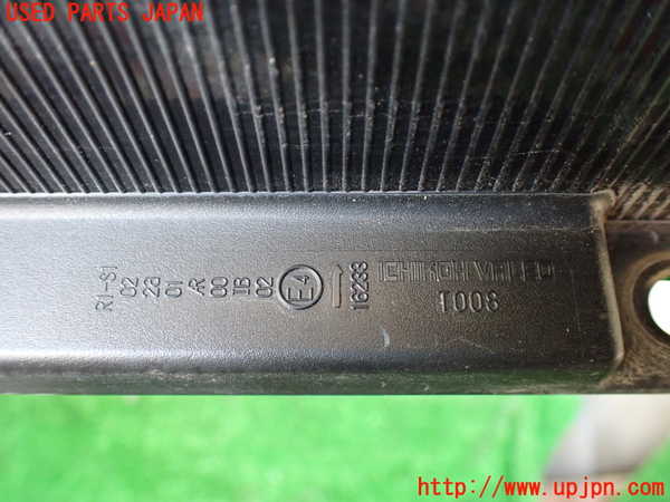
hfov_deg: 60.0
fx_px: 581
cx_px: 335
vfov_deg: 46.8
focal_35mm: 30
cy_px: 251
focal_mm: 5.4
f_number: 2.3
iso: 800
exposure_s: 1/50
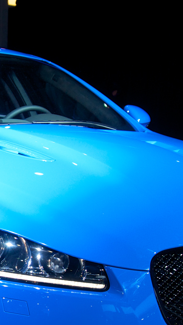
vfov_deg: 23.2
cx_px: 0
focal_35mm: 91
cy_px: 241
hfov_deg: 13.1
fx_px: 785
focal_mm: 24
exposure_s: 1/90
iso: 400
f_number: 4.8
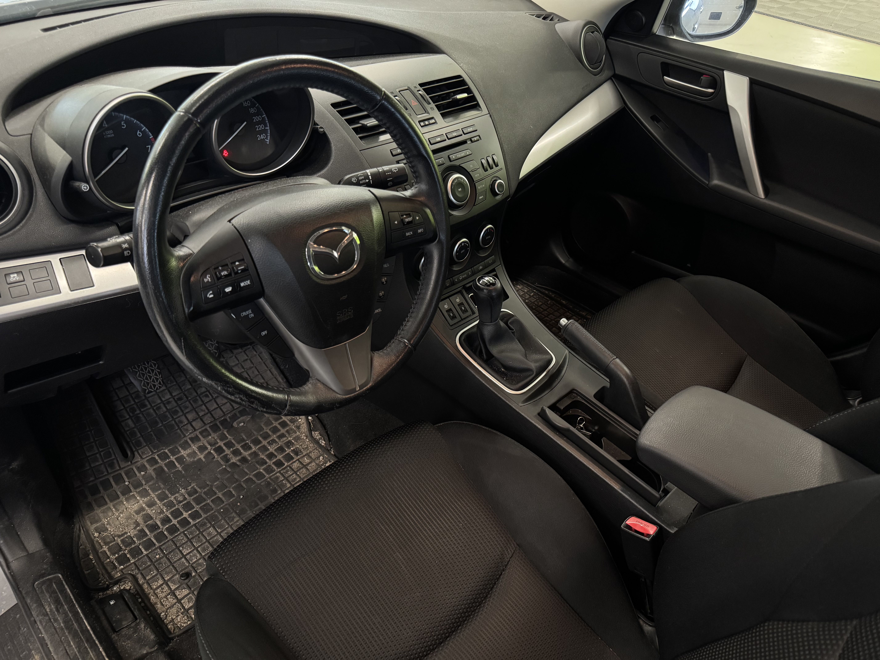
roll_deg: -7.4
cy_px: 330
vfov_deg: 56.8
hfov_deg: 71.6
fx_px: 610
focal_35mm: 24
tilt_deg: -39.4
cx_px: 440
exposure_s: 1/50
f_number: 1.78
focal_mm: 6.76
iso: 640
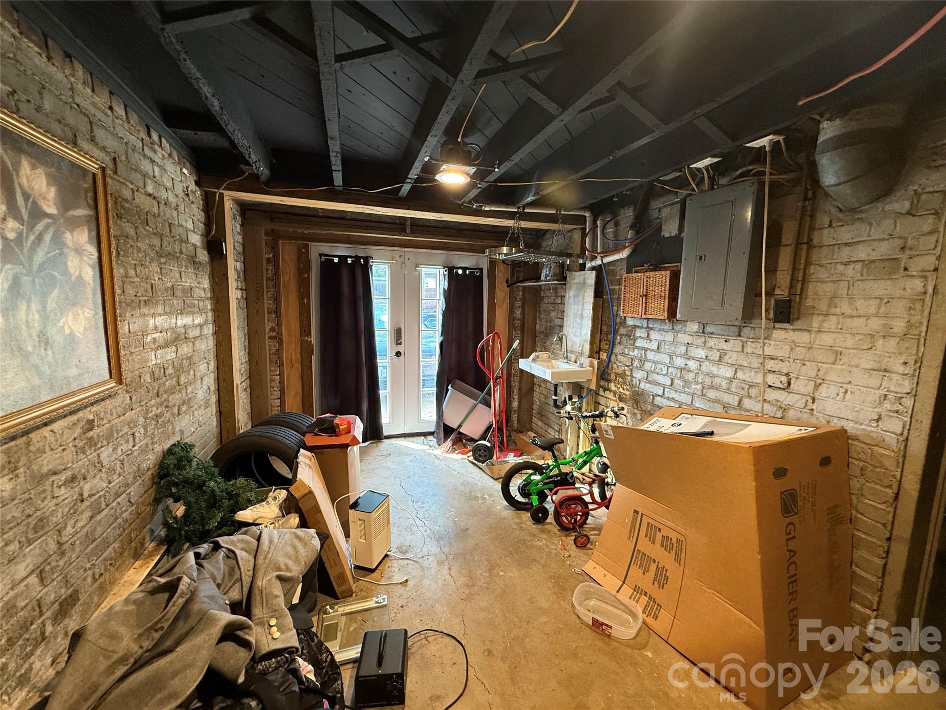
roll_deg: -1.0
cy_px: 355
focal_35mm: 14
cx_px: 473
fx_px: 383
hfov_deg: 102.1
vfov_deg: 85.7
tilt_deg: -6.5
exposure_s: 1/60
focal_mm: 2.22
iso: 250
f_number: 2.2
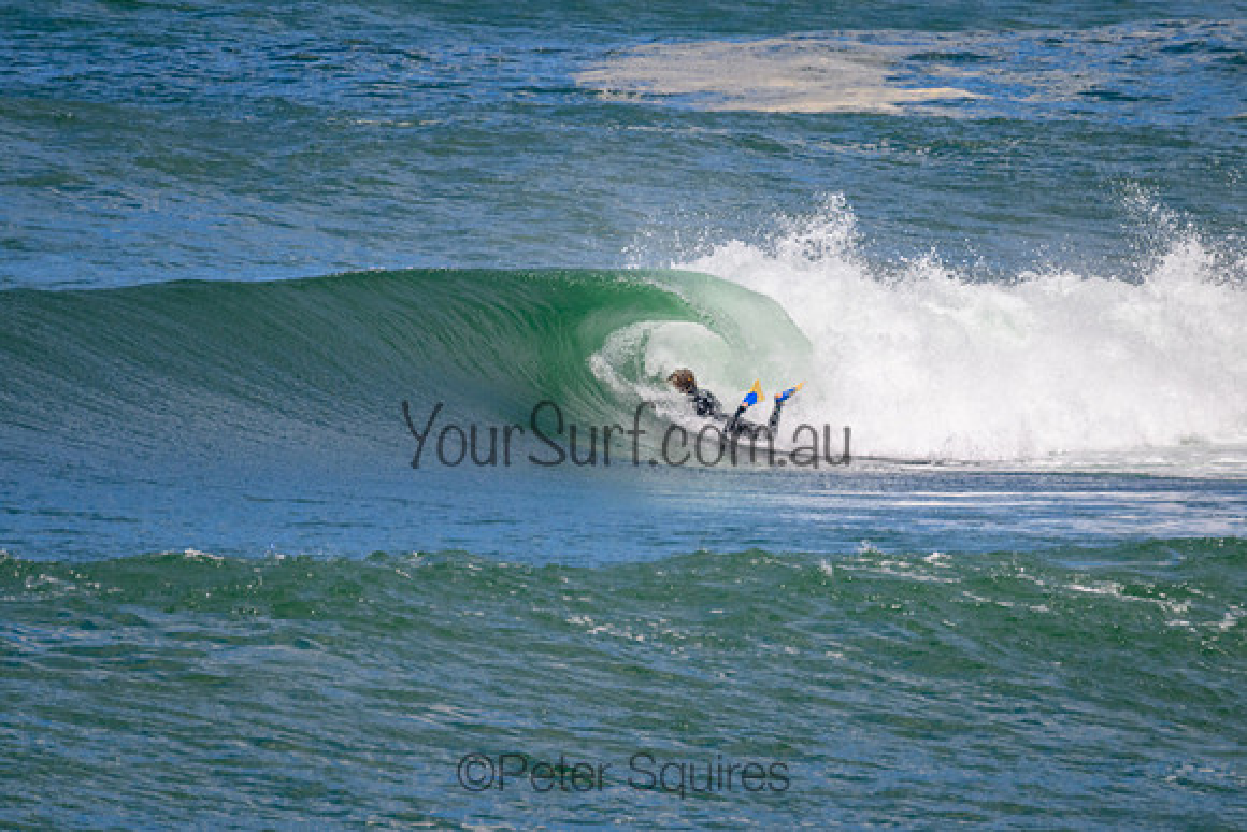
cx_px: 620
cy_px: 446
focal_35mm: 1101
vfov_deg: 1.3
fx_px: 38133
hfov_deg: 1.9
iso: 720
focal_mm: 800
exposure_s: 1/2000
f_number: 11
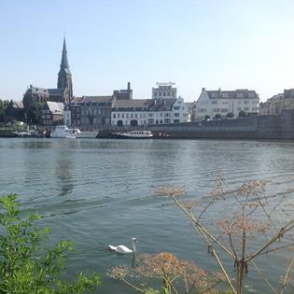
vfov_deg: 40.0
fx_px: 404
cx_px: 110
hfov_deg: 39.8
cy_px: 146
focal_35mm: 42
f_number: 2.4
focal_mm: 4.28
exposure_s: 1/1779
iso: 50
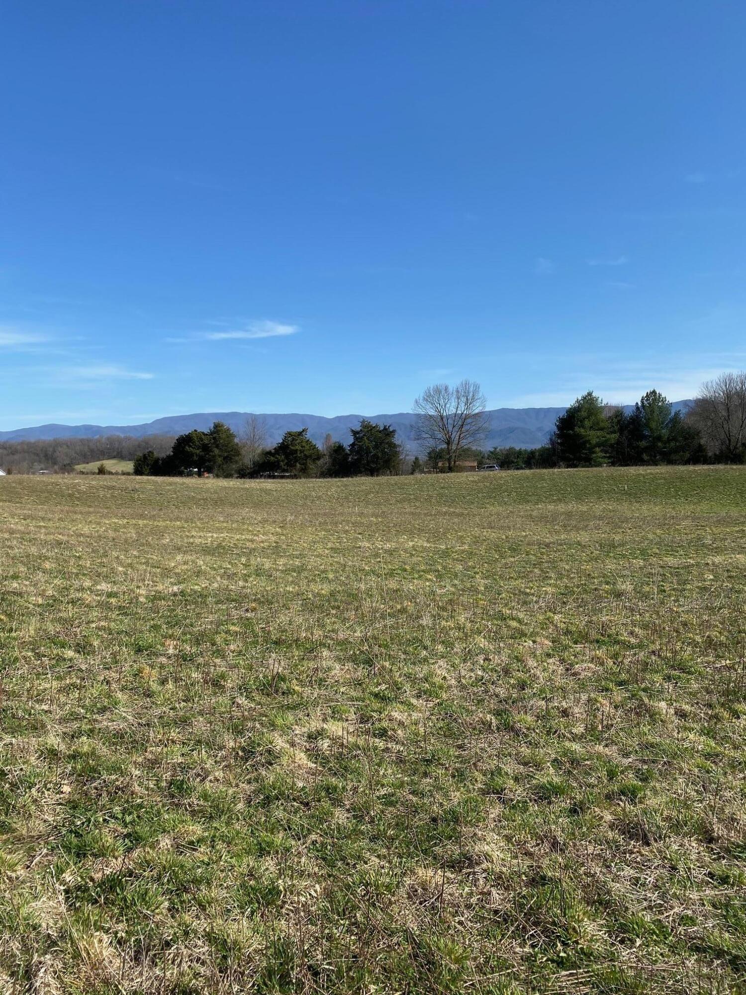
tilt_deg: -1.3
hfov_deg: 53.1
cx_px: 373
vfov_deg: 67.3
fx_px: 747
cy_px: 498
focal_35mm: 26
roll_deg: +0.2
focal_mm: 4.25
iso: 32
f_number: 1.8
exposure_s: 1/2817
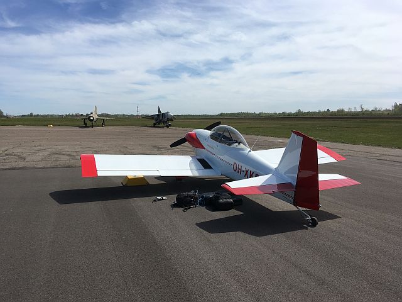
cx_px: 201
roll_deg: +0.5
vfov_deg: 48.2
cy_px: 151
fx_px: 337
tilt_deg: -4.6
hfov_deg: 61.7
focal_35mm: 29
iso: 25
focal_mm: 4.15
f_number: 2.2
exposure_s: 1/2198
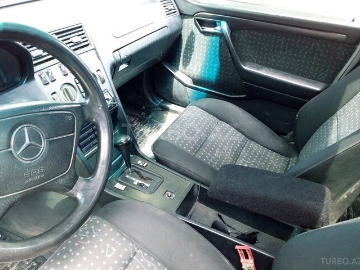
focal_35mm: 32
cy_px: 132
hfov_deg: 56.8
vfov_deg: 44.2
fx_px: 333
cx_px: 180
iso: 80
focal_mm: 3.3
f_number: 2.2
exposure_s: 1/50
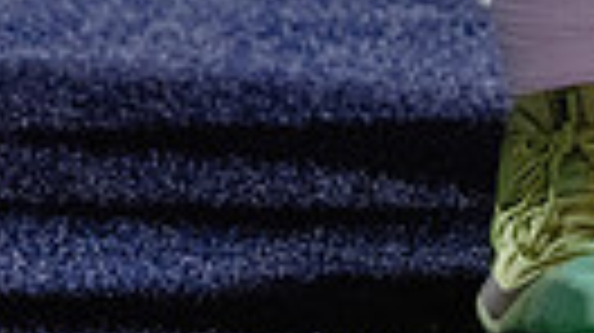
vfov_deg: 1.6
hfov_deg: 2.9
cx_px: 849
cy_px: -647
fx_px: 11866
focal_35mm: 754
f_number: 2.8
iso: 5000
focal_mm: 125
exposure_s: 1/1250
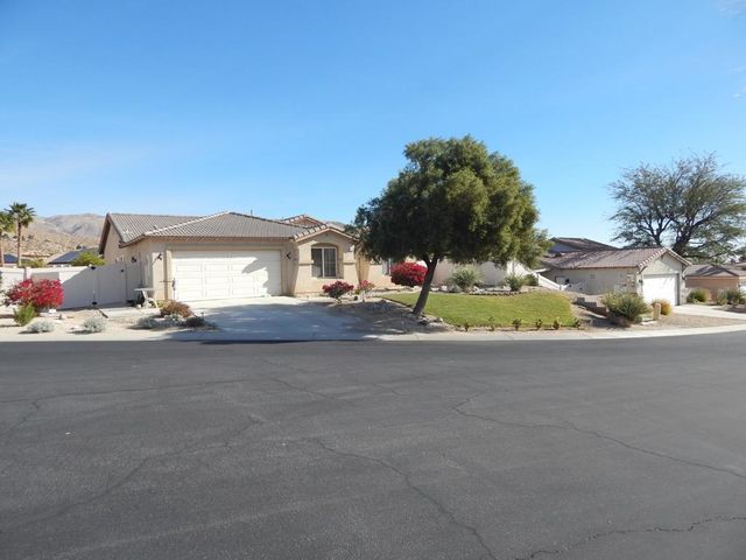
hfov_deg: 73.9
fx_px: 496
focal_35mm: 23
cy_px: 280
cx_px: 373
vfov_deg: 58.9
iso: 125
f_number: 6
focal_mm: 4
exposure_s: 1/400
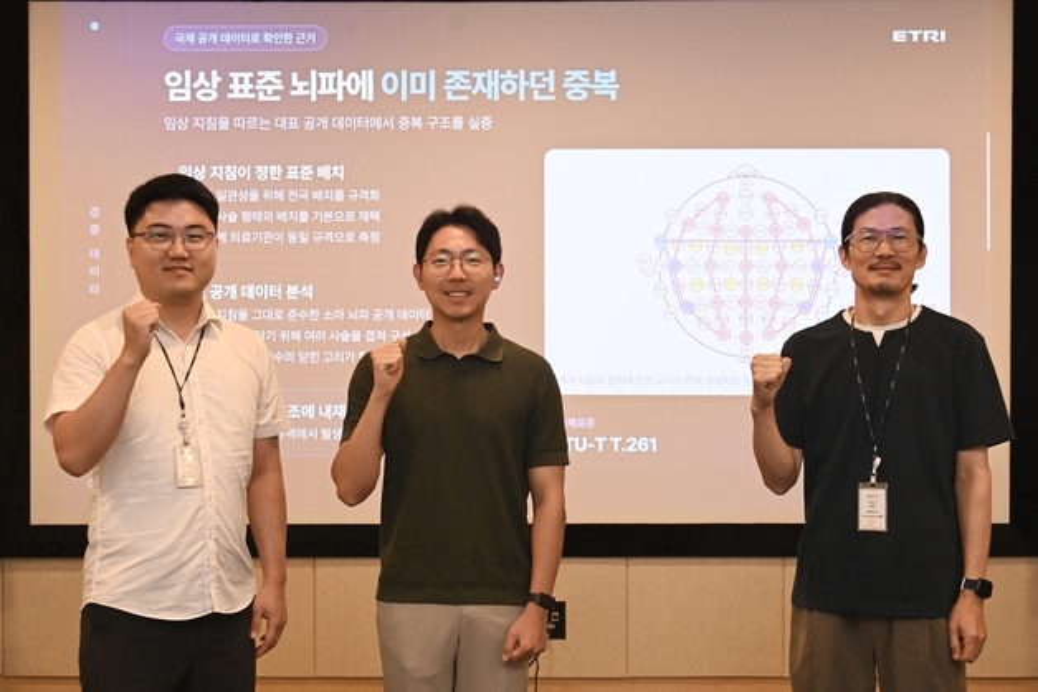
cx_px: 519
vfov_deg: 26.5
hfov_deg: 38.9
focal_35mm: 51
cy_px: 346
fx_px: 1471
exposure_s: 1/60
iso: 1250
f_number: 5.6
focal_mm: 34
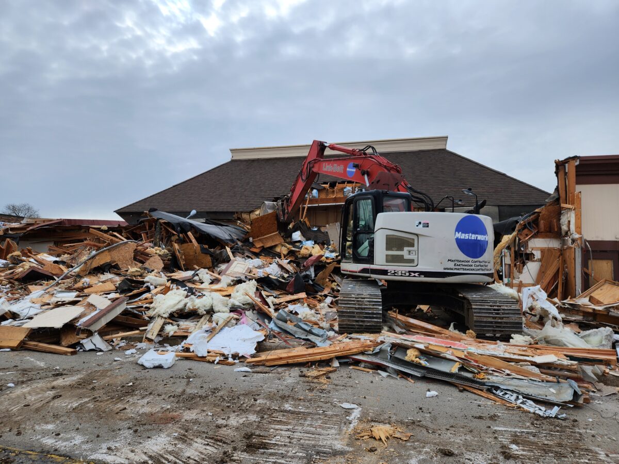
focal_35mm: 23
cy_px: 232
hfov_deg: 73.9
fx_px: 411
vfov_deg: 58.9
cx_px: 310
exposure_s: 1/2105
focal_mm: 5.4
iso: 20
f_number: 1.8
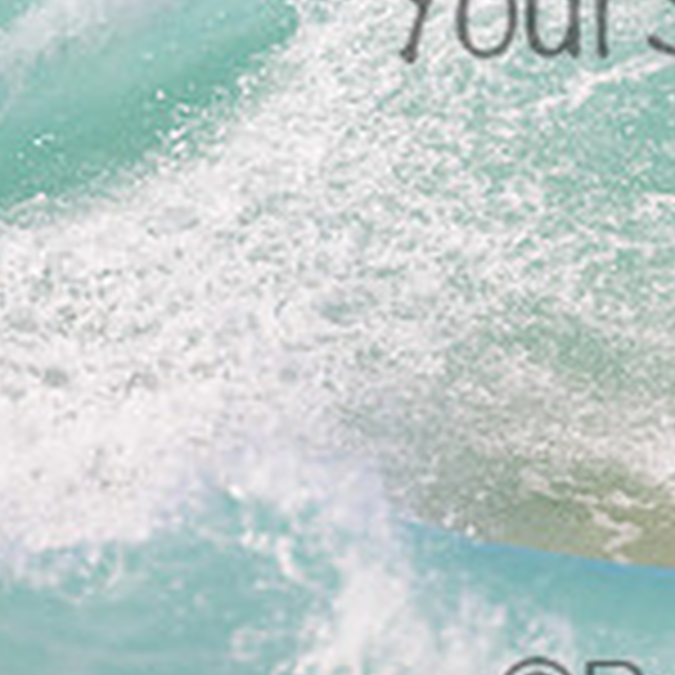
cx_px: 846
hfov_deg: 0.7
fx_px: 57823
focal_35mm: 2621
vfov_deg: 0.7
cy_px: -47
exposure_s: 1/2000
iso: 1400
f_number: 11
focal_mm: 800
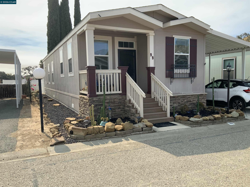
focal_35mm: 29
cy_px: 94
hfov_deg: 61.7
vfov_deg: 48.2
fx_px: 209
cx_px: 125
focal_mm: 3
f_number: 1.8
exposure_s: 1/1221
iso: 16
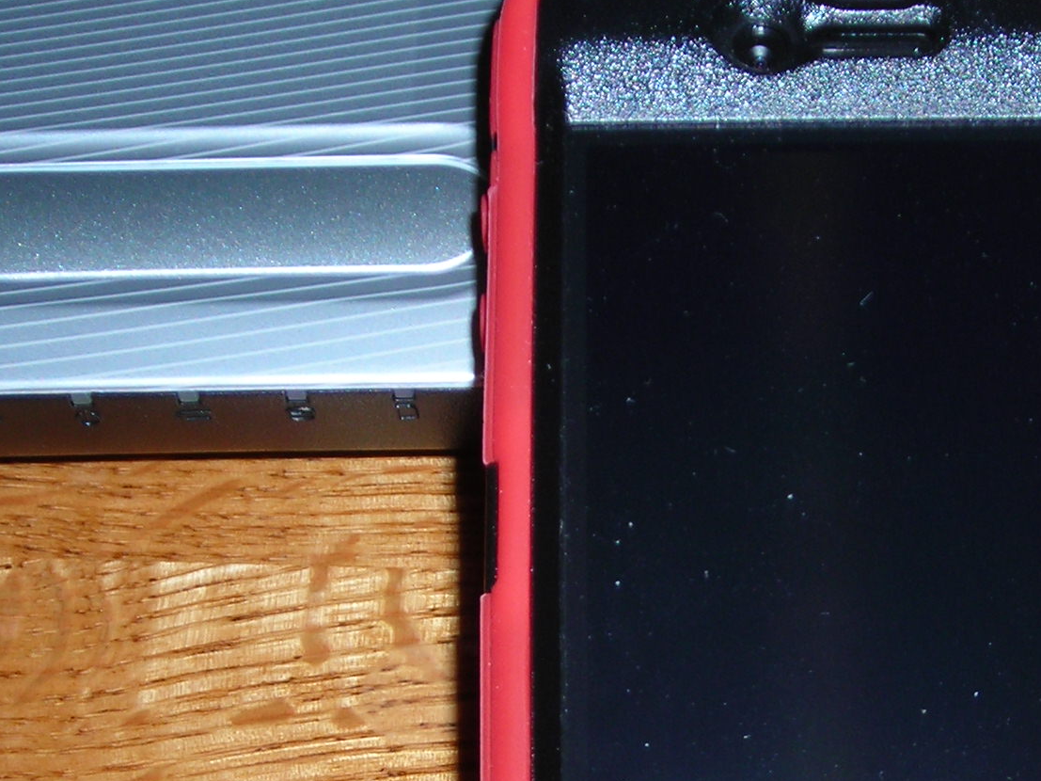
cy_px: 578
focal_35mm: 89
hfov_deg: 21.8
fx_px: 2676
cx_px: 781
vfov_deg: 16.5
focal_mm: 6.3
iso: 50
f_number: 3.2
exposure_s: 1/60.1
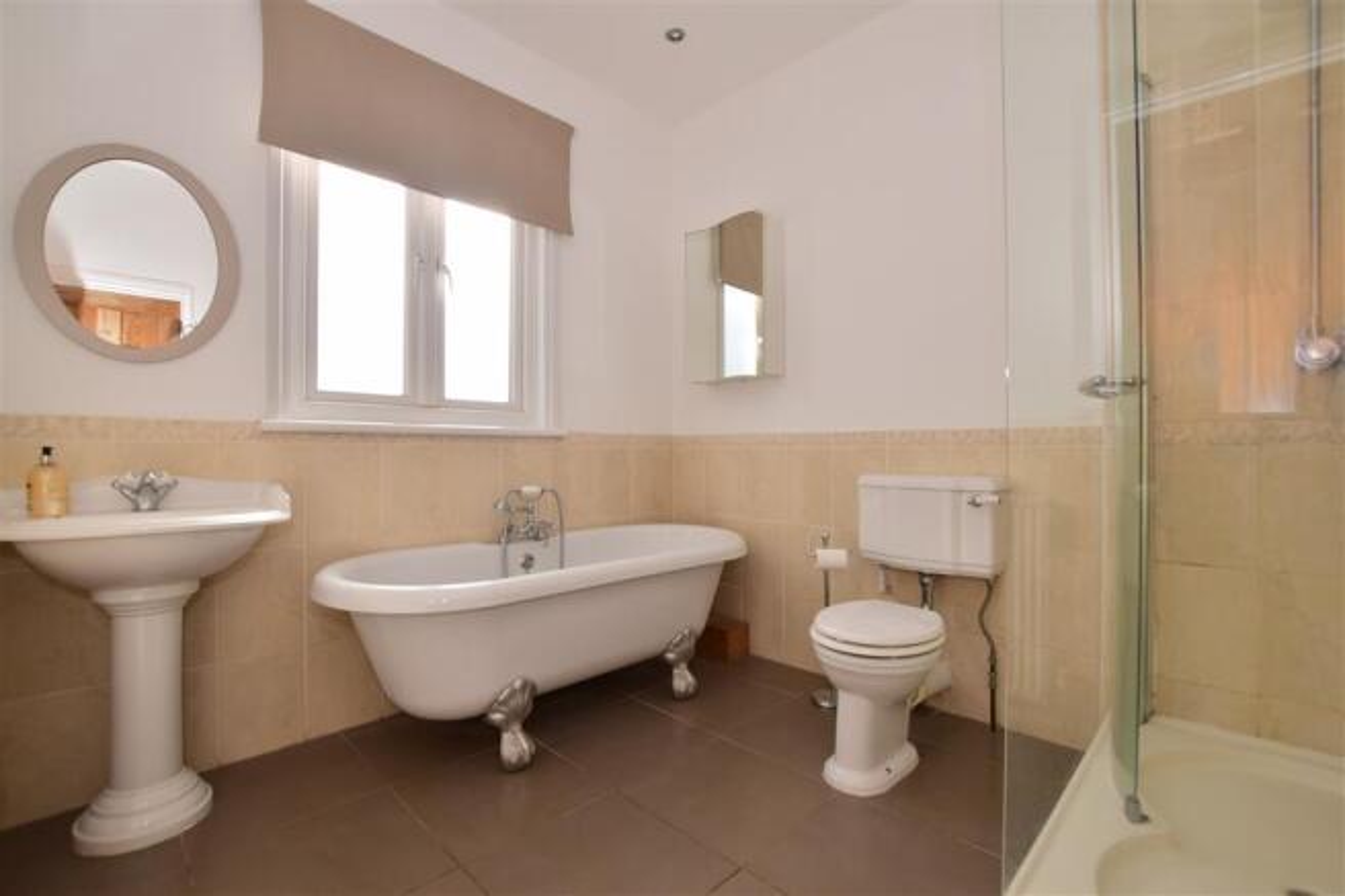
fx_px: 560
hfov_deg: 100.4
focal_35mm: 15
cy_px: 448
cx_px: 672
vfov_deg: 77.3
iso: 400
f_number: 7.1
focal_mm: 10
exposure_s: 1/200
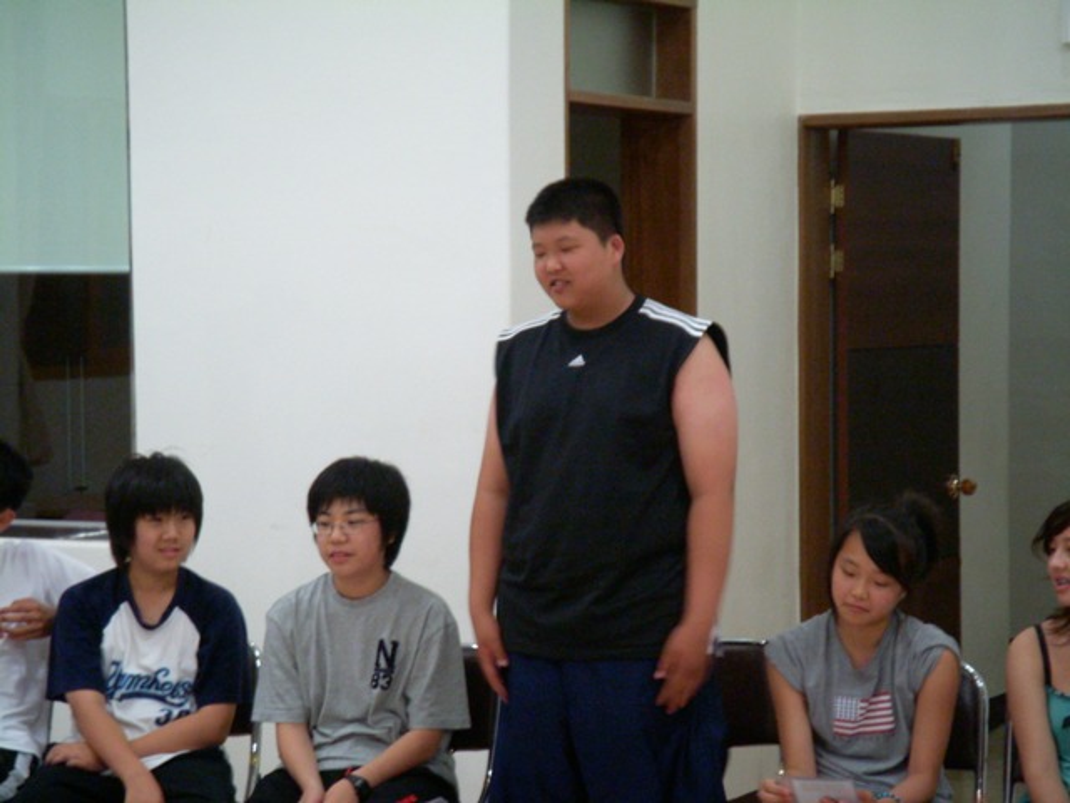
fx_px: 3524
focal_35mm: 114
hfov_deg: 17.3
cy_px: 402
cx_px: 535
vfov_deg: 13.0
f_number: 4.2
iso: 400
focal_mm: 18.9
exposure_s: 1/15
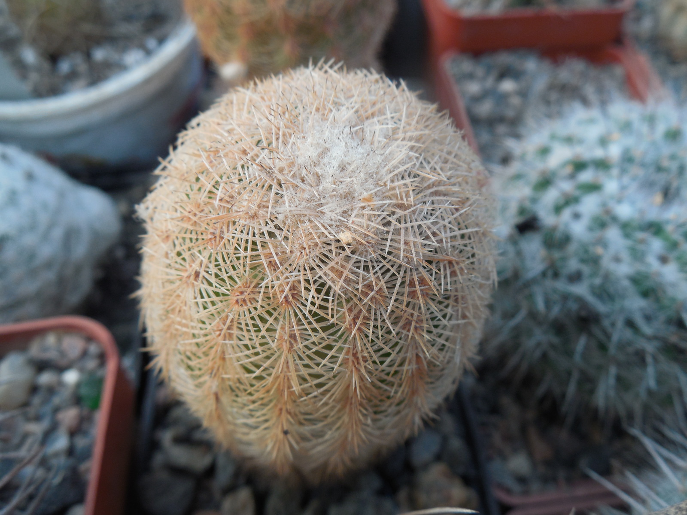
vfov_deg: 45.4
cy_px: 258
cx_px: 344
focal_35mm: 31
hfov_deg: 58.4
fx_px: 615
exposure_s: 1/80
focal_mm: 5.6
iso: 125
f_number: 3.6
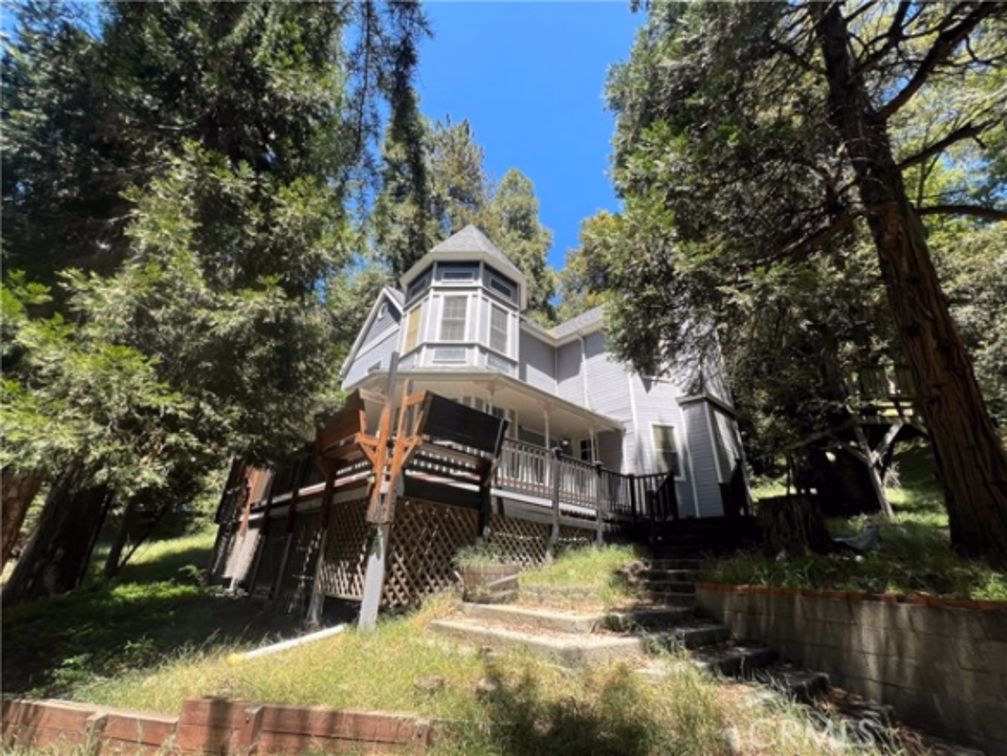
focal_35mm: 13
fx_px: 378
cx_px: 504
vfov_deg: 89.9
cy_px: 378
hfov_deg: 106.2
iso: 32
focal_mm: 1.57
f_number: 1.8
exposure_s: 1/501
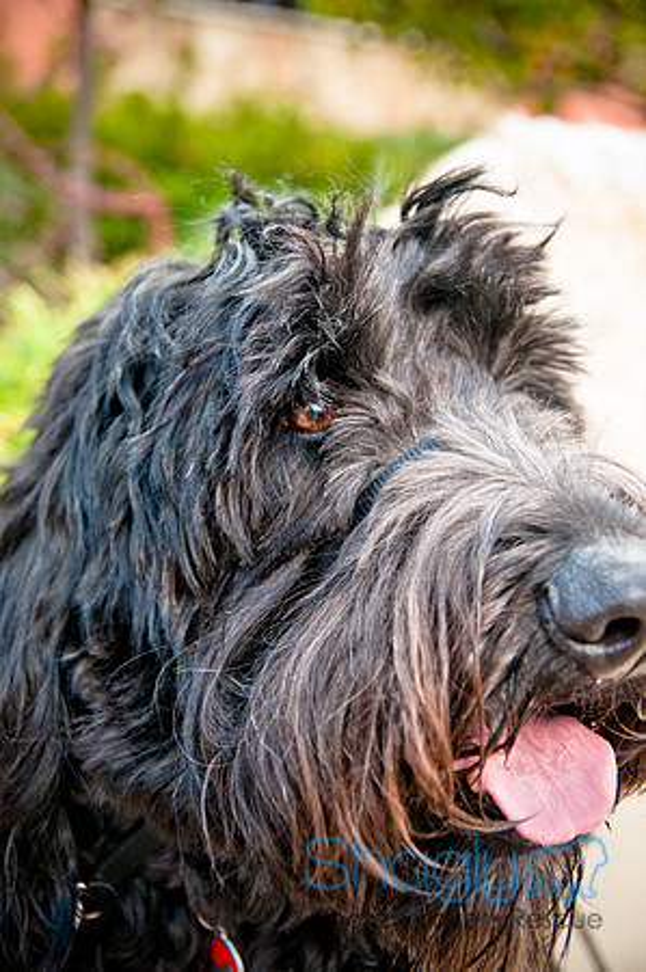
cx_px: 323
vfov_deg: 42.4
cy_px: 486
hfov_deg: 28.9
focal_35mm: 46
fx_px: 1254
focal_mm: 31
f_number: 3.2
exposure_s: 1/200
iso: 400
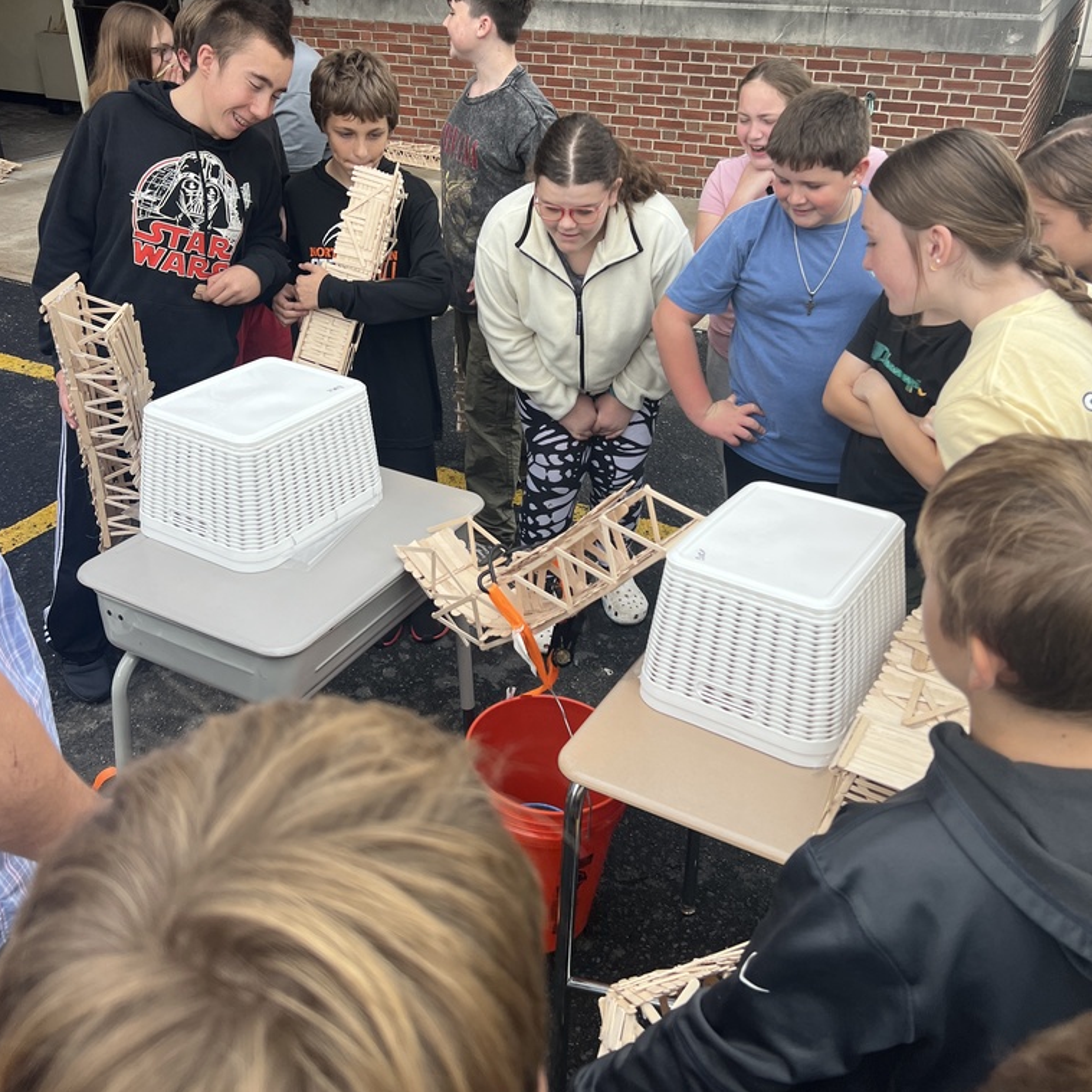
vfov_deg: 52.3
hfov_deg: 52.5
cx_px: 544
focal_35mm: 31
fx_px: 1106
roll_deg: +1.0
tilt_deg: -25.5
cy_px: 455
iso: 50
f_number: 1.5
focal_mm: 5.7
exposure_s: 1/395
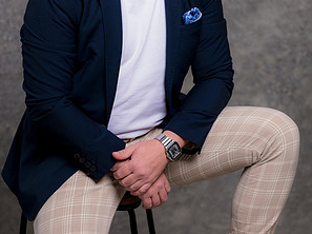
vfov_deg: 11.8
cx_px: 155
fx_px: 1116
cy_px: 17
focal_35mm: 124
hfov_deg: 15.9
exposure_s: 1/200
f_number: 5
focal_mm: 85
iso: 200
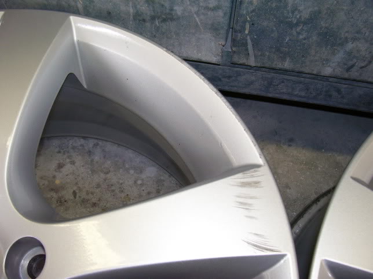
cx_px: 186
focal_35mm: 34
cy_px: 140
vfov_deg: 41.8
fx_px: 366
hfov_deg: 54.0
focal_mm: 5.6
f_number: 2.7
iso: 125
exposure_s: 1/60
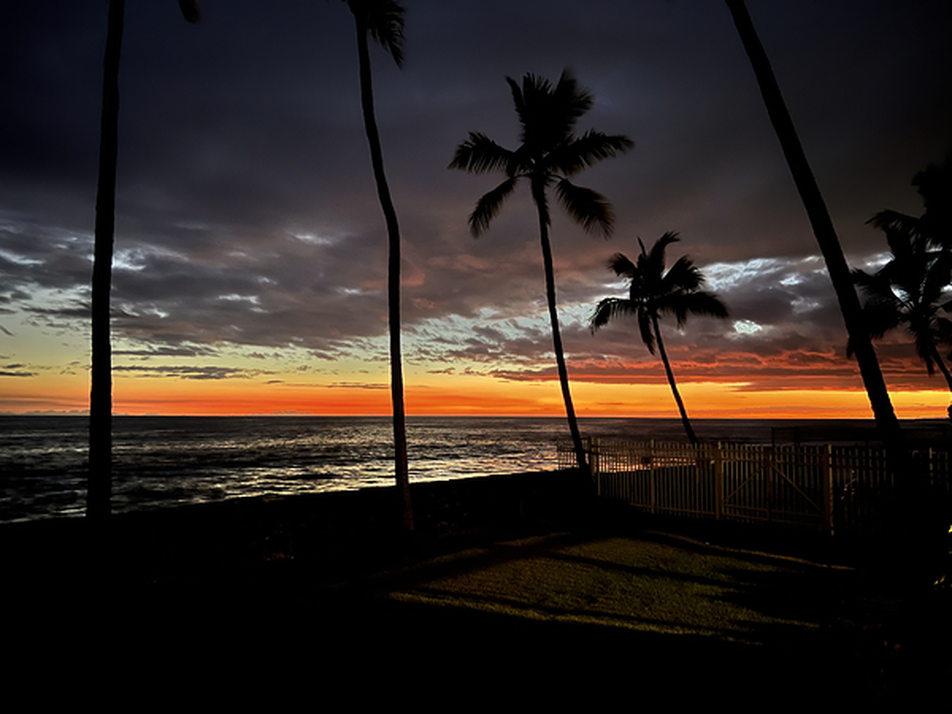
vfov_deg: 53.1
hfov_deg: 67.3
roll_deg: -0.2
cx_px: 476
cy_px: 357
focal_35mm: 26
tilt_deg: +3.5
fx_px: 715
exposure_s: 1/5
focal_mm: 5.7
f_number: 1.5
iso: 640
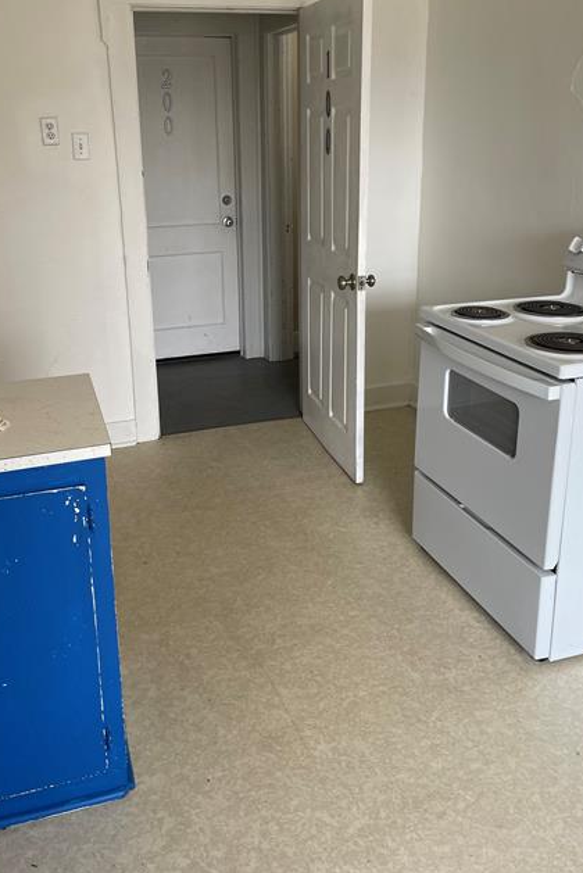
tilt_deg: -15.4
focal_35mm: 33
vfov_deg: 56.9
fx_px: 801
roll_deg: +1.7
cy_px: 366
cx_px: 271
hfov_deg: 40.0
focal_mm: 4.2
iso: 50
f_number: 1.6
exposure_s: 1/121
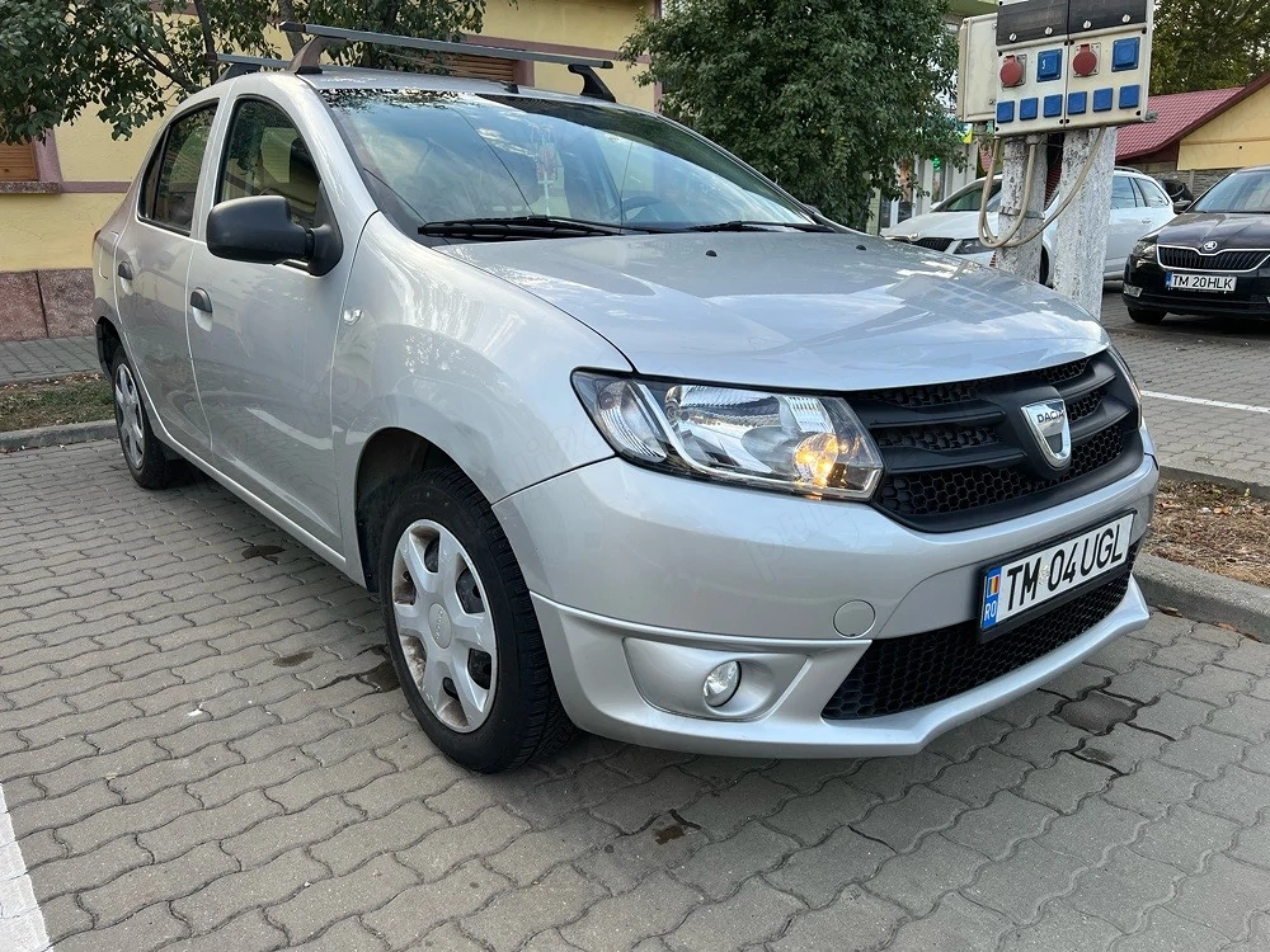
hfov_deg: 67.3
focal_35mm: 26
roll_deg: +1.6
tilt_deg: -12.0
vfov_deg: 53.1
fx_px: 954
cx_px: 635
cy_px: 476
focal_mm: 5.7
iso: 50
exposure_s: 1/490
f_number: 1.5
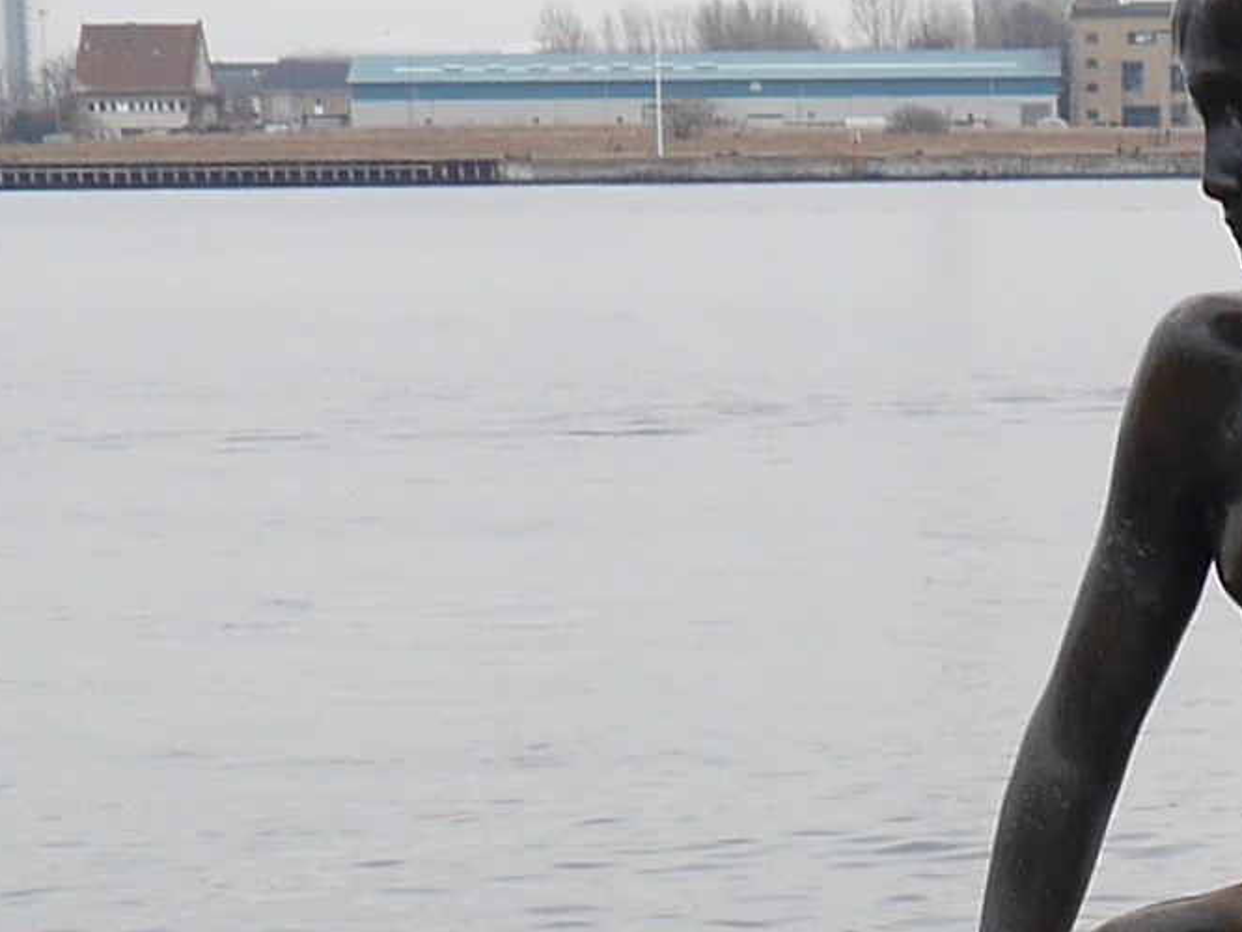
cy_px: 1955
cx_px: 1195
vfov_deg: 7.4
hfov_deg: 10.2
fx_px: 6927
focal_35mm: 193
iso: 200
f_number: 5.6
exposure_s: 1/250
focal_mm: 14
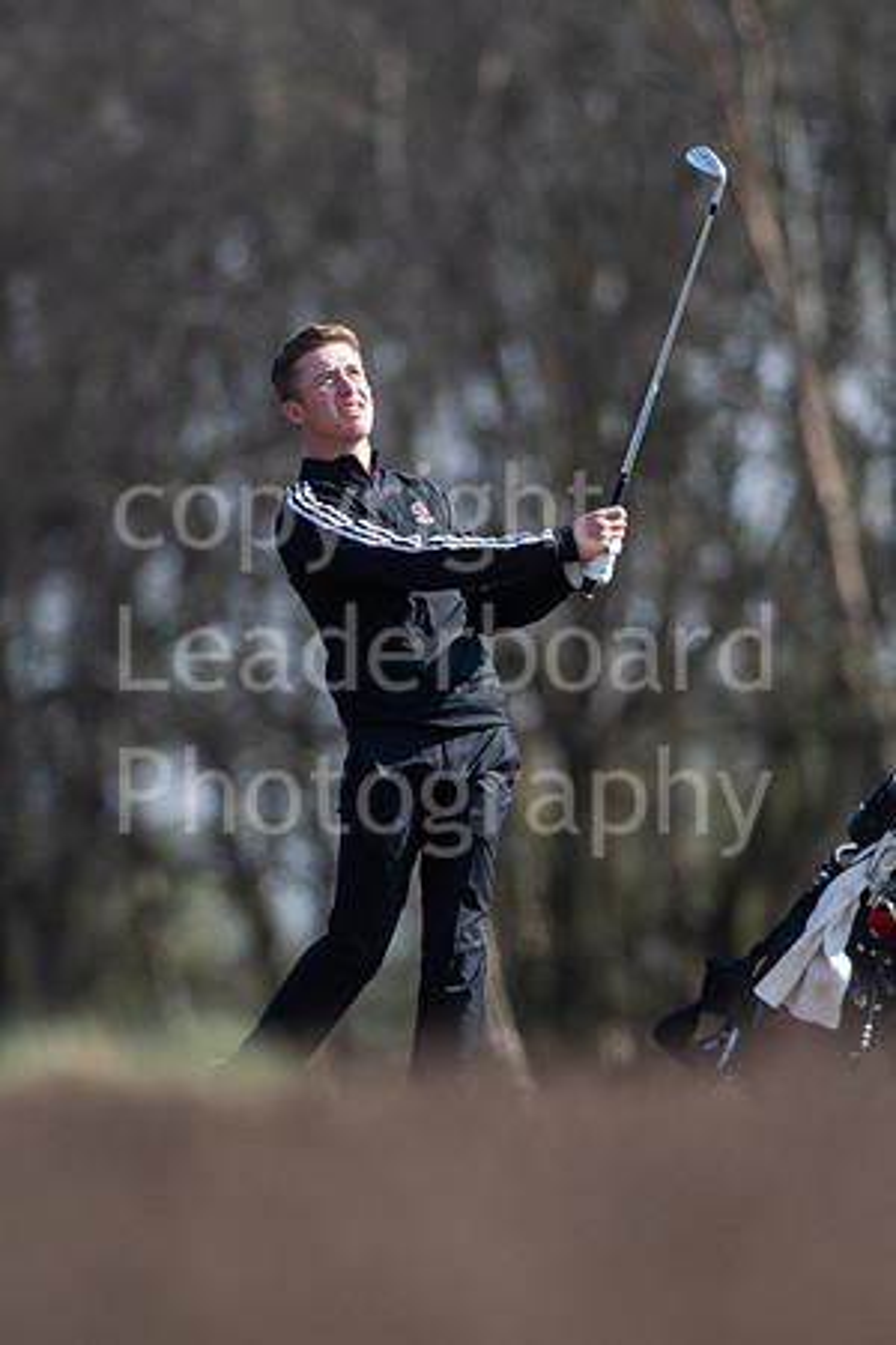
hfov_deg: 3.1
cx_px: 448
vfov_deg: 4.6
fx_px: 16799
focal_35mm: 450
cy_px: 672
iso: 400
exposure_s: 1/3200
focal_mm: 300
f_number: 4
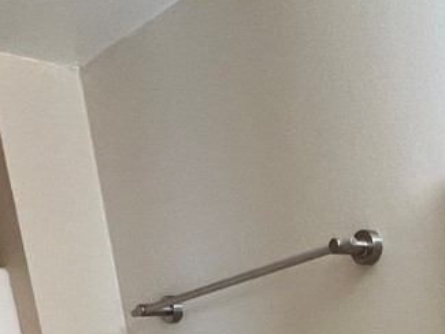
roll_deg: +8.1
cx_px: 296
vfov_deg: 15.6
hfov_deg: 30.0
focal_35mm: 64
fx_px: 823
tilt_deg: -19.5
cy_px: 747
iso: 125
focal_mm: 1.57
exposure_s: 1/120
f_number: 1.8
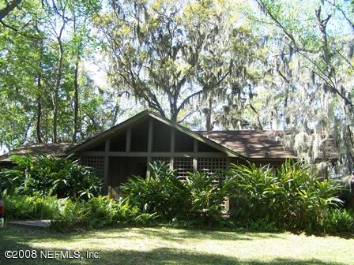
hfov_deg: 49.0
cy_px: 132
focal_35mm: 38
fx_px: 389
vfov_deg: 37.7
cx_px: 177
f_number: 2.8
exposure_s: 1/180
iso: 80
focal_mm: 6.3
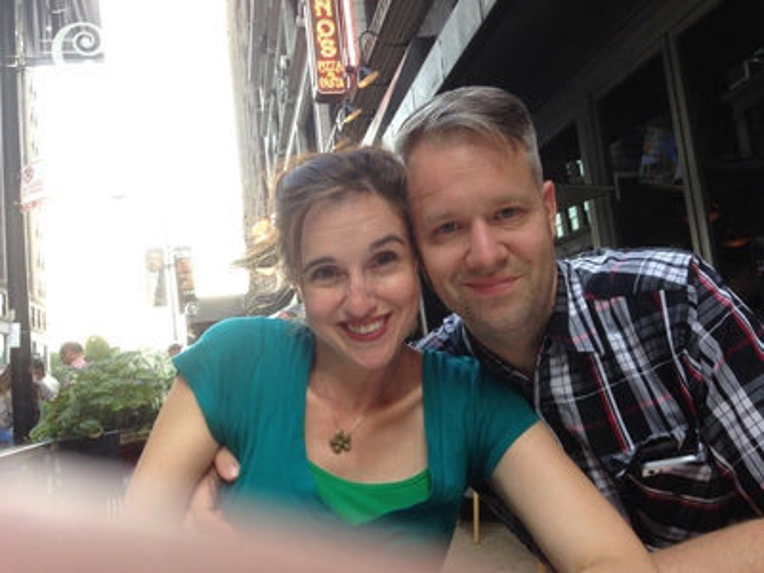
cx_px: 382
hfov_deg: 55.4
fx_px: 728
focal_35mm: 33
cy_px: 286
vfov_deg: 42.9
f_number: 2.4
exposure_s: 1/120
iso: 100
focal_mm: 4.12
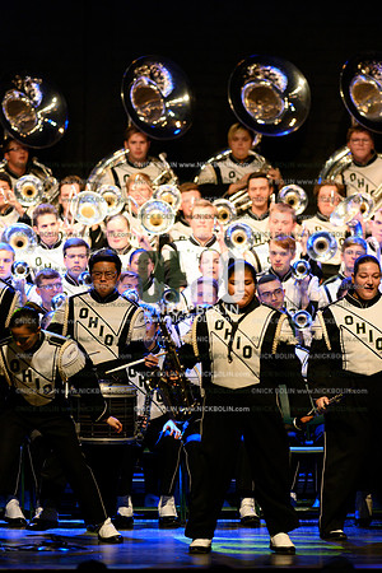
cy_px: 286
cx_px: 191
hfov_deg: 4.6
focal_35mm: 300
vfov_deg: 6.9
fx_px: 4775
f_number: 4
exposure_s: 1/500
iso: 6400
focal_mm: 300
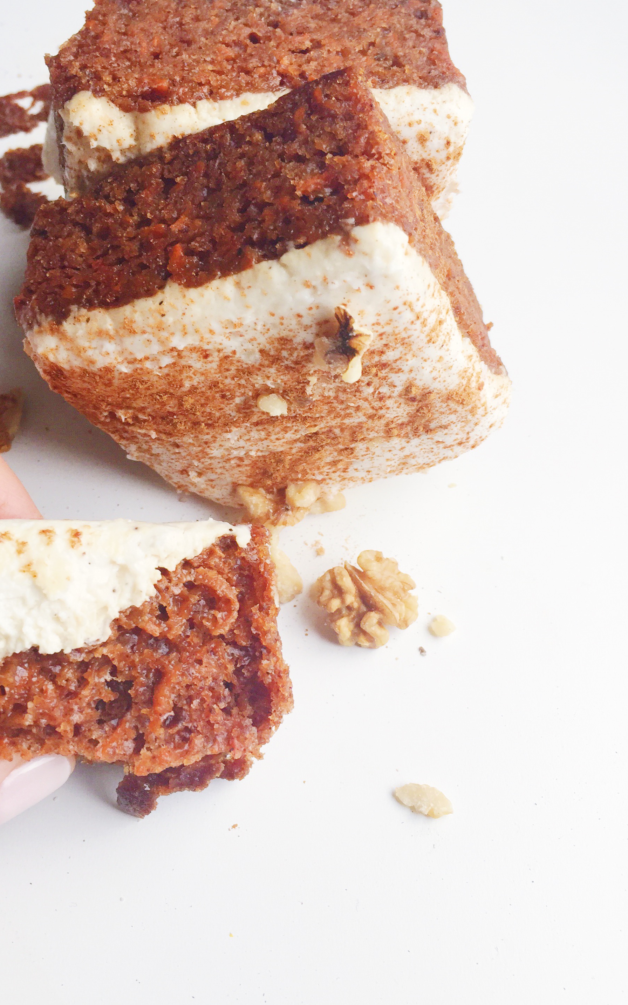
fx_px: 958
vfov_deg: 55.2
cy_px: 453
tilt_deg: -60.3
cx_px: 270
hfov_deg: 36.2
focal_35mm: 35
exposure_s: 1/120
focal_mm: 4.15
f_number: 2.2
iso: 50
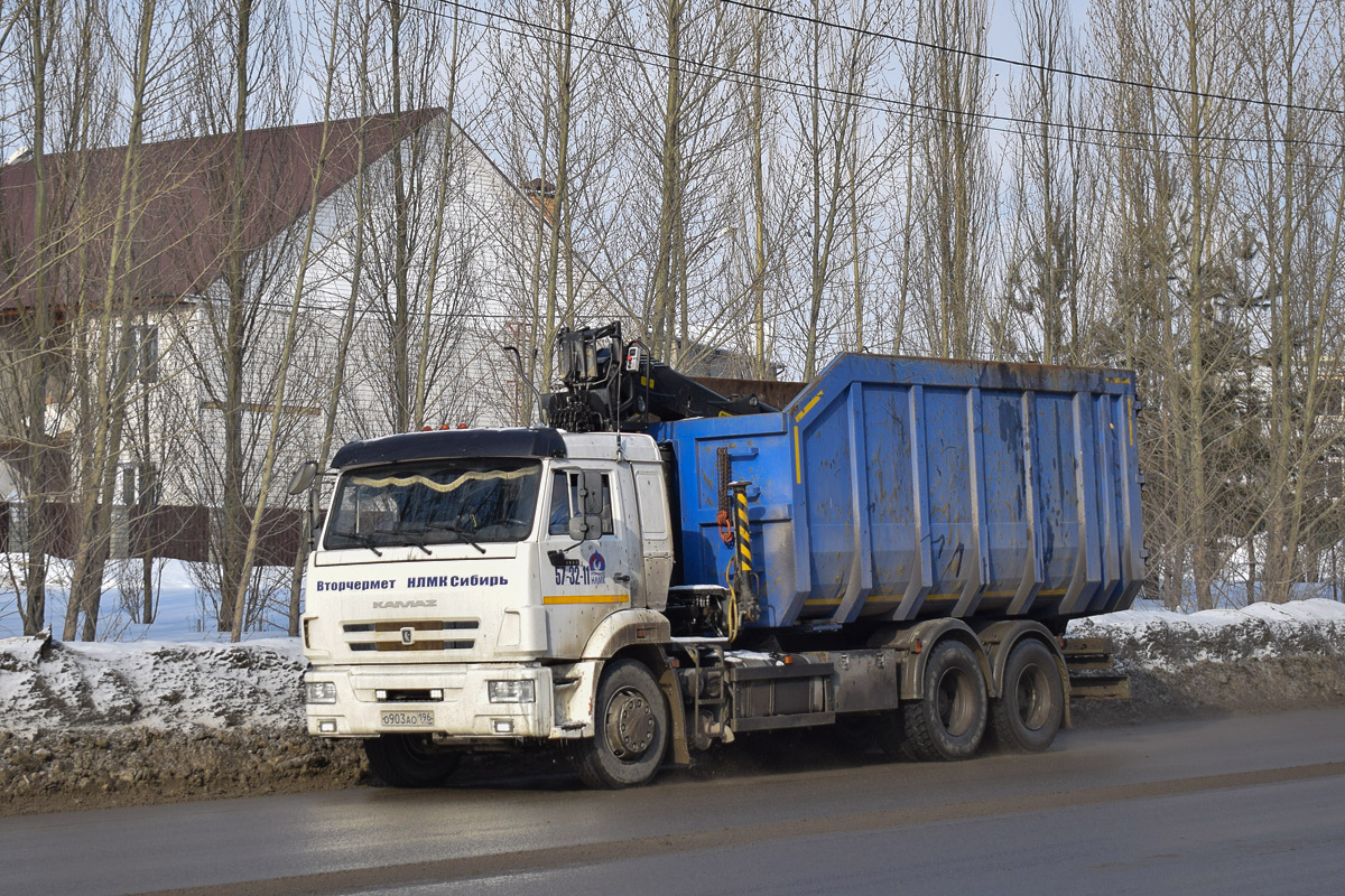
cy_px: 448
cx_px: 672
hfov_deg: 33.4
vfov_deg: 22.6
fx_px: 2241
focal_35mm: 60
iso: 200
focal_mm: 40
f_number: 6.3
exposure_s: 1/1000
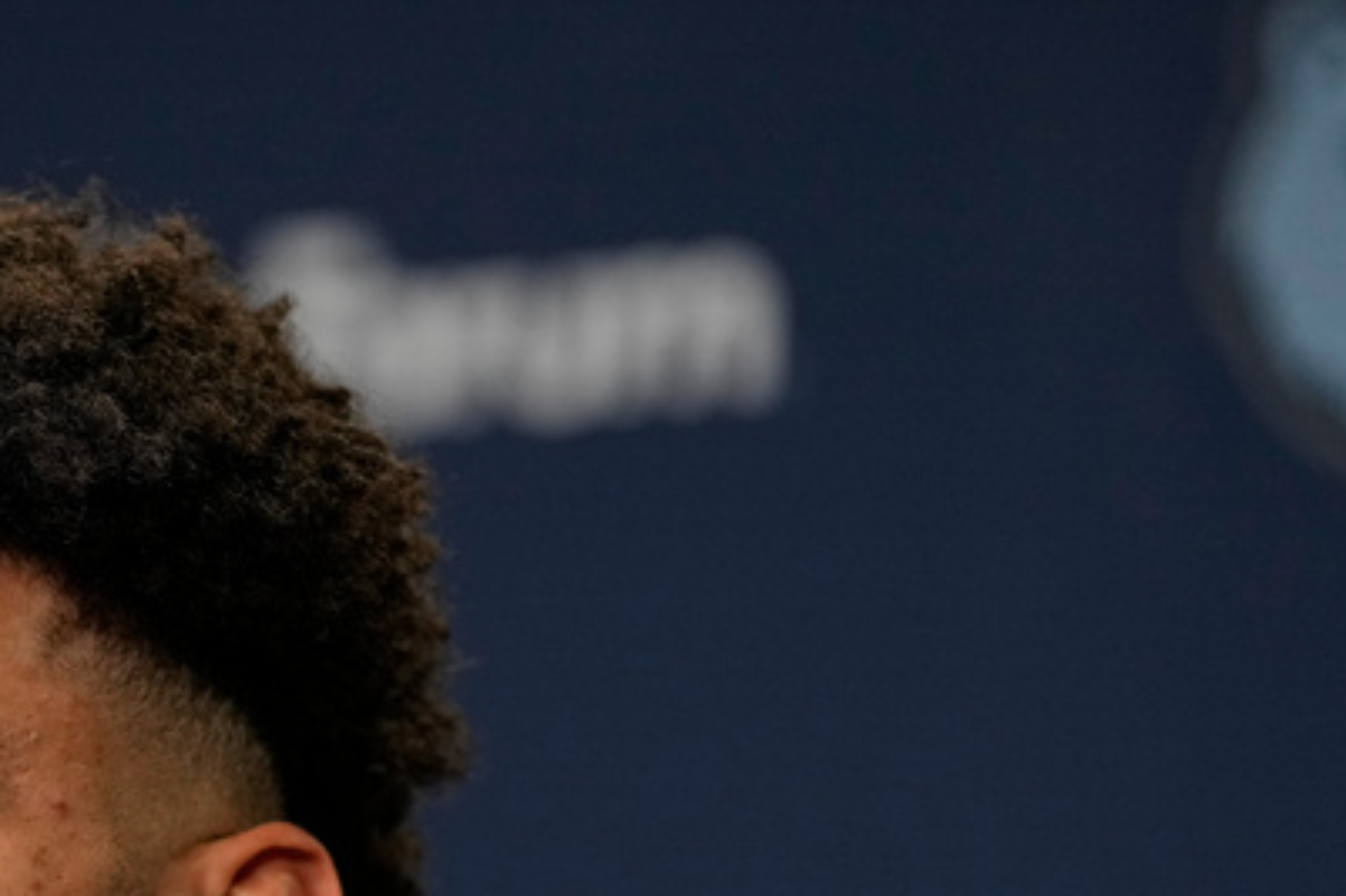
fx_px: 12893
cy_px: 1124
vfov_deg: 4.0
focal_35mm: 345
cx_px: -47
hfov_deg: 6.0
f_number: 1.8
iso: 1000
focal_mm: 135
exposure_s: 1/800
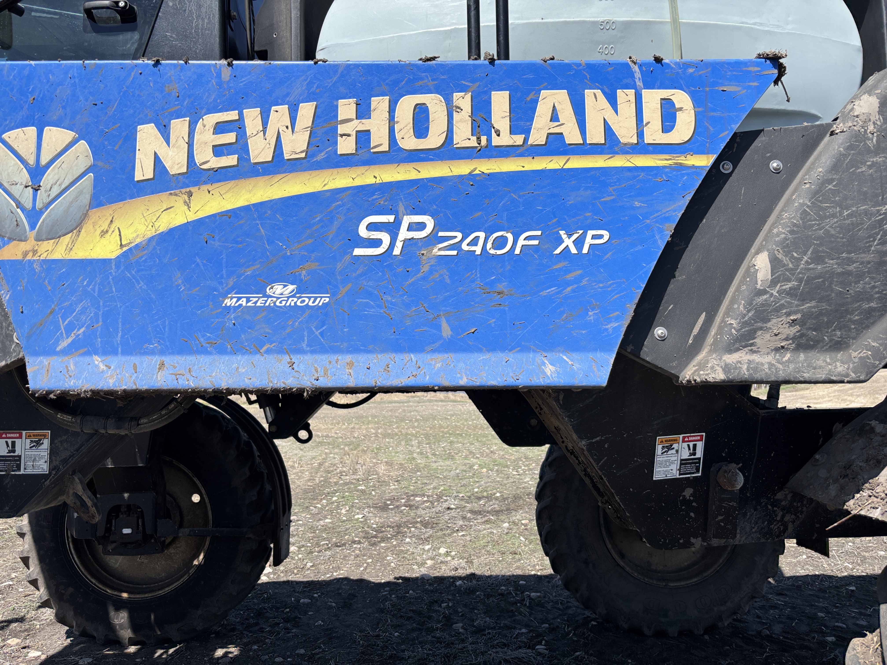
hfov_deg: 67.3
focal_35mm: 26
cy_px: 332
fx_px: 666
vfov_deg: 53.1
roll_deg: -1.7
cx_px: 444
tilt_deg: +3.0
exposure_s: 1/3106
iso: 50
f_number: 1.6
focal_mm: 5.96
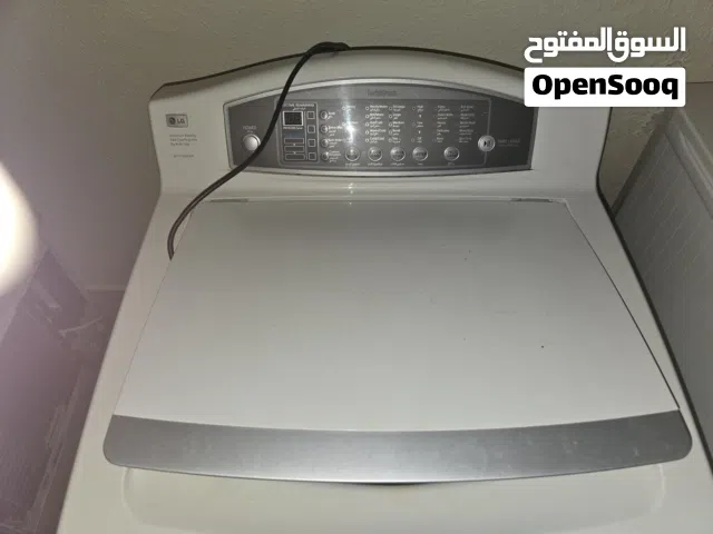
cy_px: 267
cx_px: 356
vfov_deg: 58.9
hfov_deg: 73.9
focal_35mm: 23
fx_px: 474
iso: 64
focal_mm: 6.3
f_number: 1.7
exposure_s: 1/50
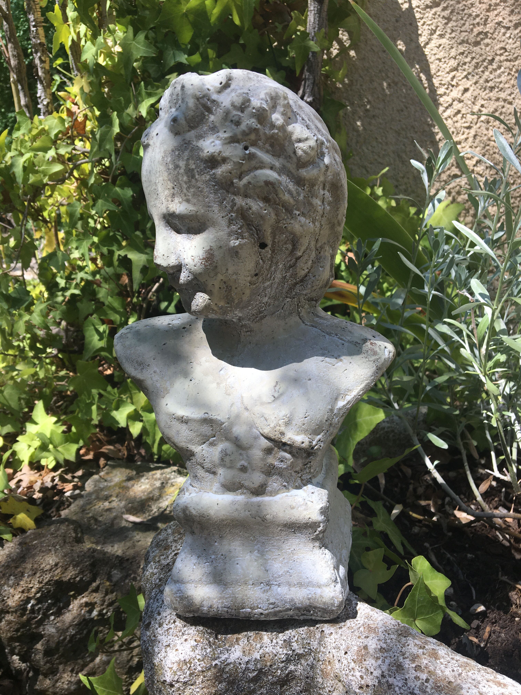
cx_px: 260
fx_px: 582
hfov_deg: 48.2
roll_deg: -0.9
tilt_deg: -13.4
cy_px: 348
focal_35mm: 29
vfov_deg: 61.7
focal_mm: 4.15
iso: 25
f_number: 2.2
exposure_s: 1/663
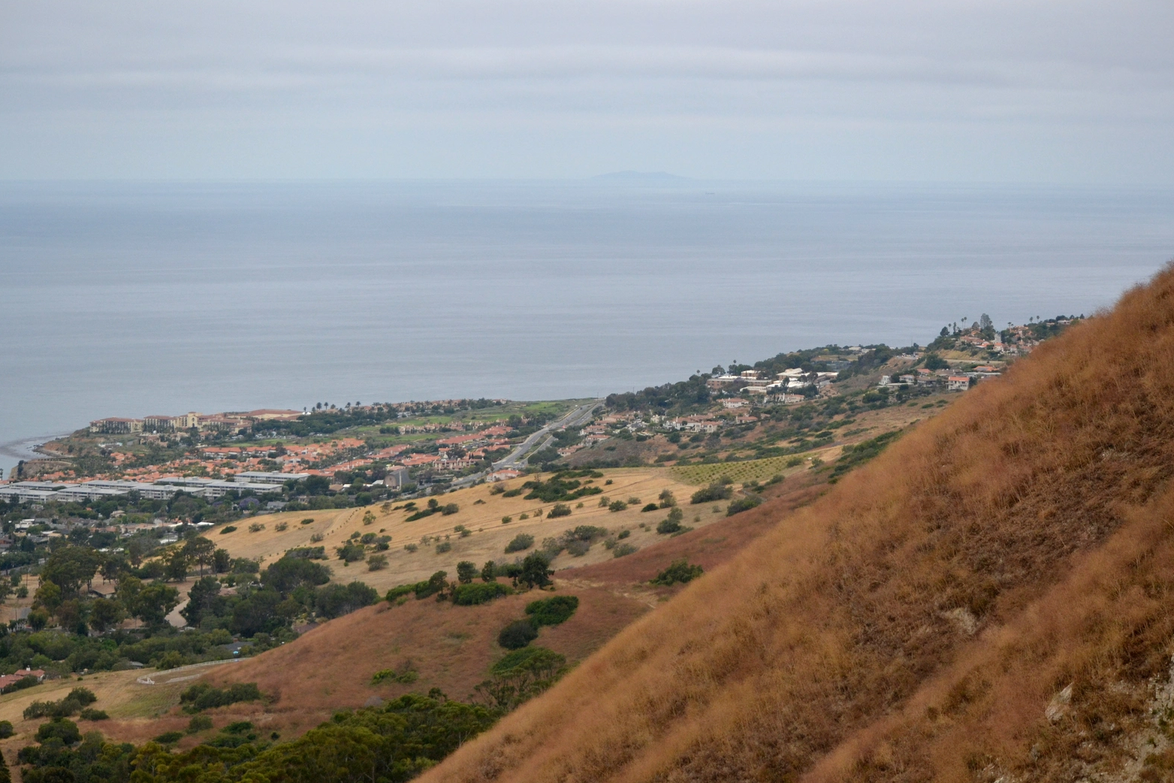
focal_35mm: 86
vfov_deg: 16.0
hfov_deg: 23.8
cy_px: 396
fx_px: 2789
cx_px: 594
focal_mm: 55
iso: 800
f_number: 4.5
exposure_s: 1/1000
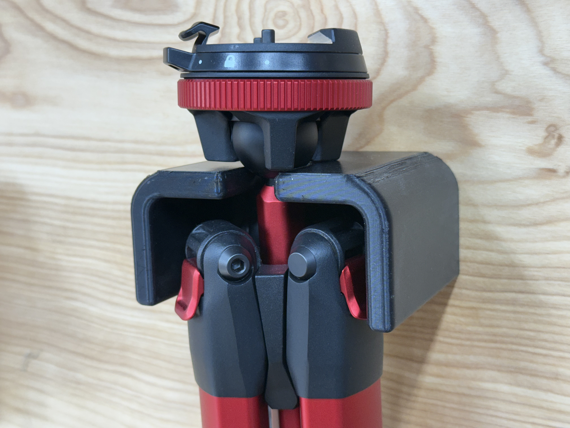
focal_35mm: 48
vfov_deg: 30.3
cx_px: 285
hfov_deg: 39.7
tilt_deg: -9.7
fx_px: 790
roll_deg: +1.2
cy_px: 214
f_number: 1.78
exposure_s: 1/60
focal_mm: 6.76
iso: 64
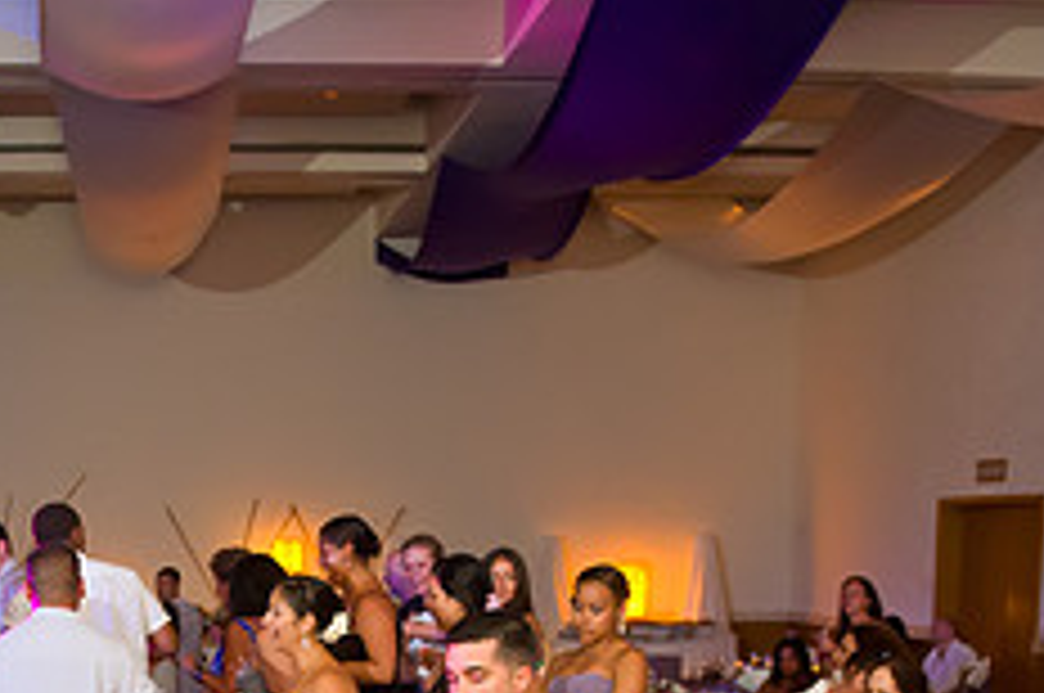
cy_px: 828
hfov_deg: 32.7
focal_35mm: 60
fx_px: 1738
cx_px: 238
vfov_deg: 21.0
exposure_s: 1/125
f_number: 3.2
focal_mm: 24
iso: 1600
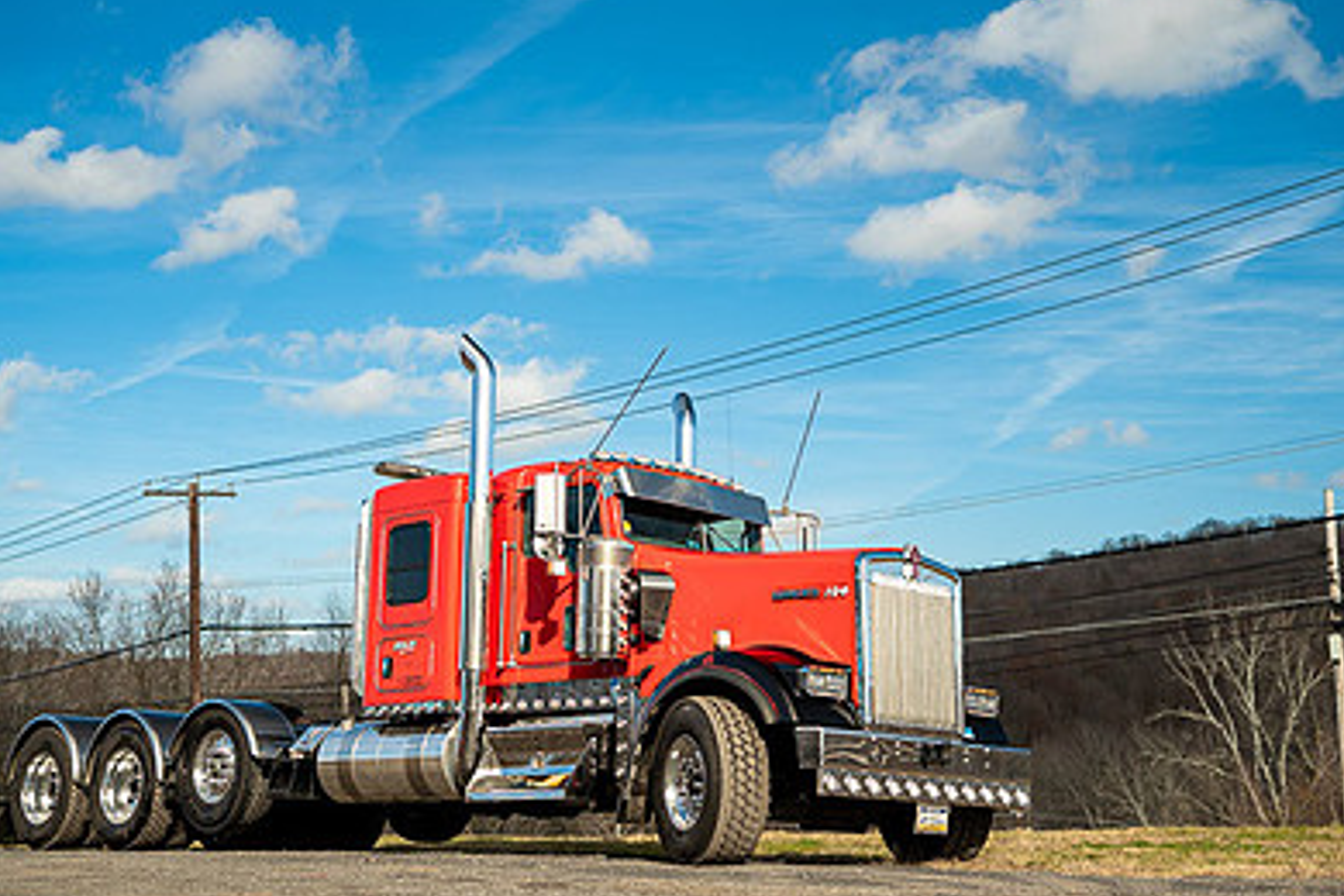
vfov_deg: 26.0
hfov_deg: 38.2
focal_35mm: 52
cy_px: 453
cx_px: 720
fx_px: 1941
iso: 100
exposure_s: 1/1000
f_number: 2.2
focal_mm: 35
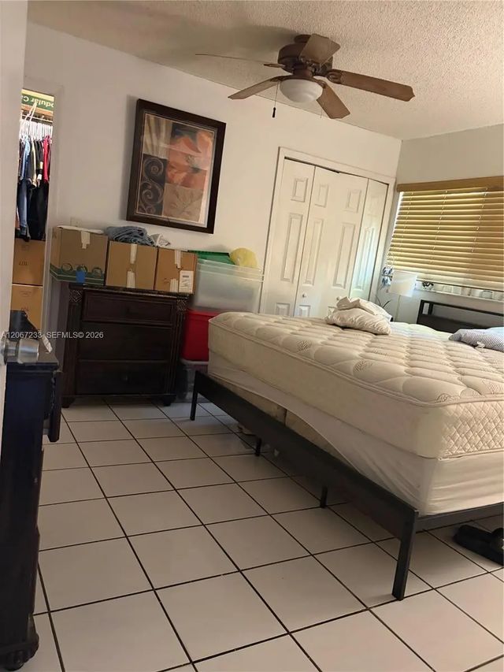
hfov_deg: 53.1
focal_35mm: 26
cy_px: 336
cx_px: 252
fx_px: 505
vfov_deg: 67.3
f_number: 1.6
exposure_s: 1/30
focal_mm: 5.96
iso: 500
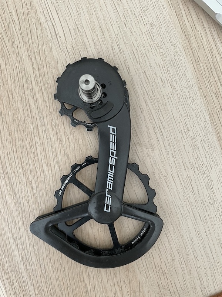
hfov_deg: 53.1
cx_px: 111
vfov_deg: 67.3
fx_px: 222
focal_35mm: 26
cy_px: 148
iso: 125
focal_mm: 4.2
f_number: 1.6
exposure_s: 1/95
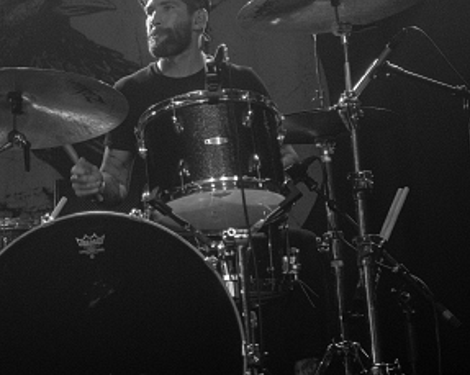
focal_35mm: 118
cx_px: 52
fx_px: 1640
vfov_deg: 13.0
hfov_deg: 16.1
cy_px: 71
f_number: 2.8
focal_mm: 50
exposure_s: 1/100
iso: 3200
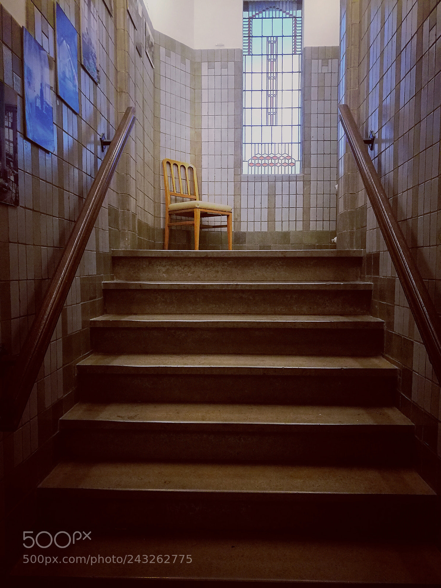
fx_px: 459
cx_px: 220
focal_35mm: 27
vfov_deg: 65.3
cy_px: 294
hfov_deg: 51.4
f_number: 2.2
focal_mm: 4.5
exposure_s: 1/33.3
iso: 400
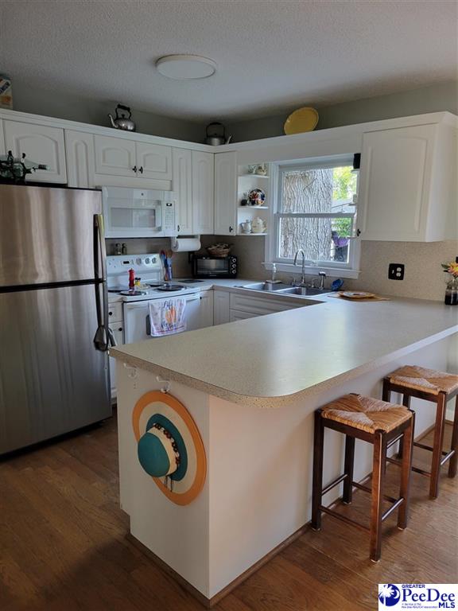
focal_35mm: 26
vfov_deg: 67.3
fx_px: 459
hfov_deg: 53.1
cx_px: 229
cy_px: 306
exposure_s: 1/60
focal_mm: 5.4
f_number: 1.8
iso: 200
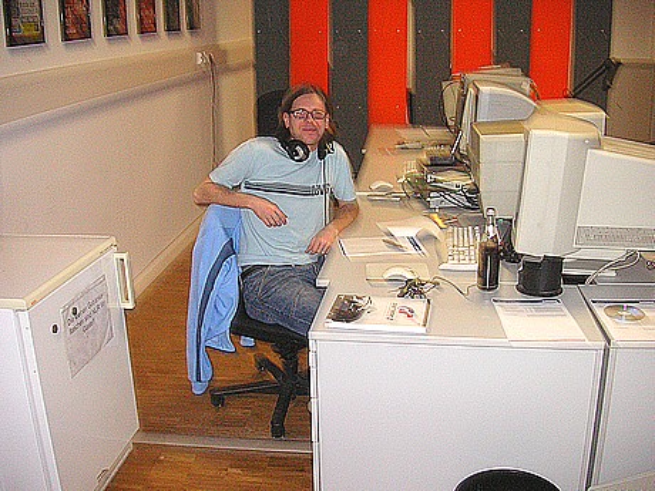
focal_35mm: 37
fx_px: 700
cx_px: 328
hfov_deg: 50.1
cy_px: 246
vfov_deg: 38.7
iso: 160
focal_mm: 6.1
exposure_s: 1/45
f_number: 2.8
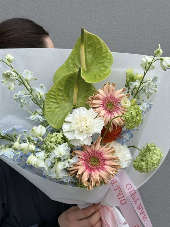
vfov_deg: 39.7
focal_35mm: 48
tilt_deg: -0.9
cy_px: 114
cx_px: 85
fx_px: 314
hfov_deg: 30.3
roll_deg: +4.0
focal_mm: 6.8
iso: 64
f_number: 1.8
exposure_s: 1/1513
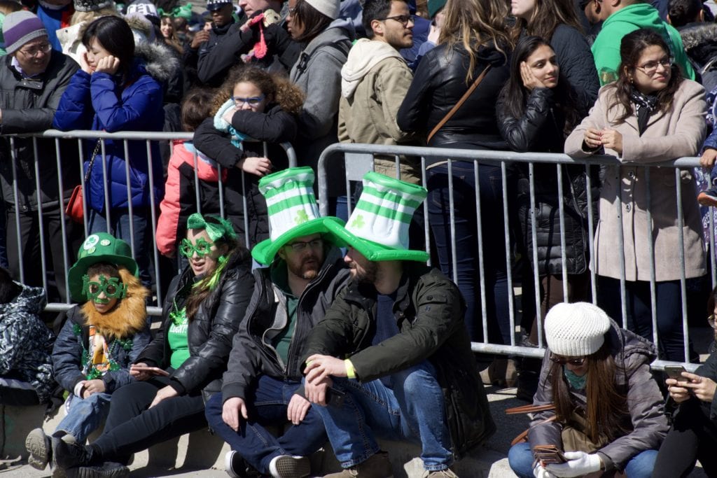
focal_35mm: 142
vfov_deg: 9.6
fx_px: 2838
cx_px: 358
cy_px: 239
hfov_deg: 14.4
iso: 200
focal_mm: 95
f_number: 13
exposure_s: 1/320
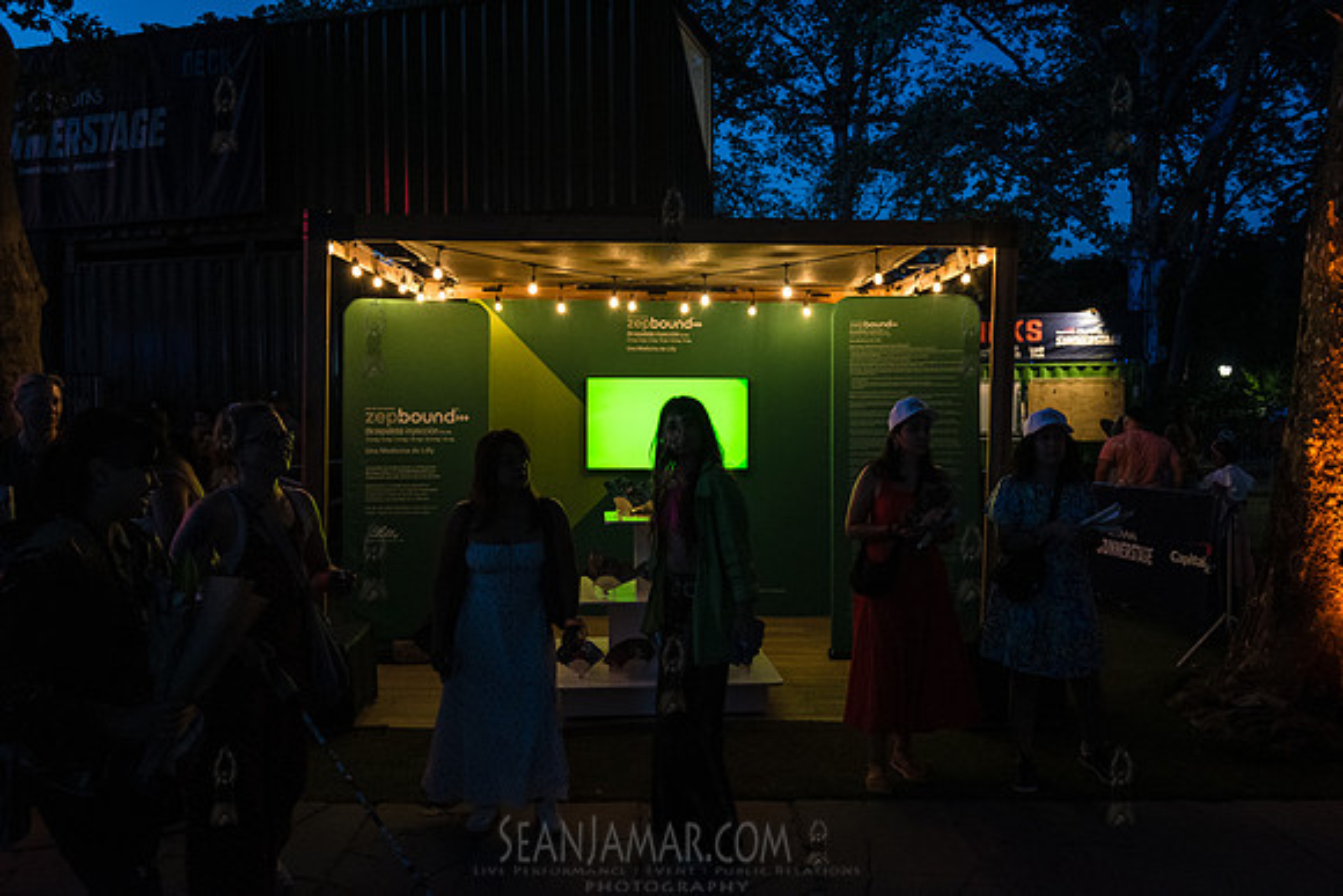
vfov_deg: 44.9
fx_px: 1084
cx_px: 672
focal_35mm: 29
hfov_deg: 63.5
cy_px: 448
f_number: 3.2
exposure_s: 1/125
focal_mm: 29
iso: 4000
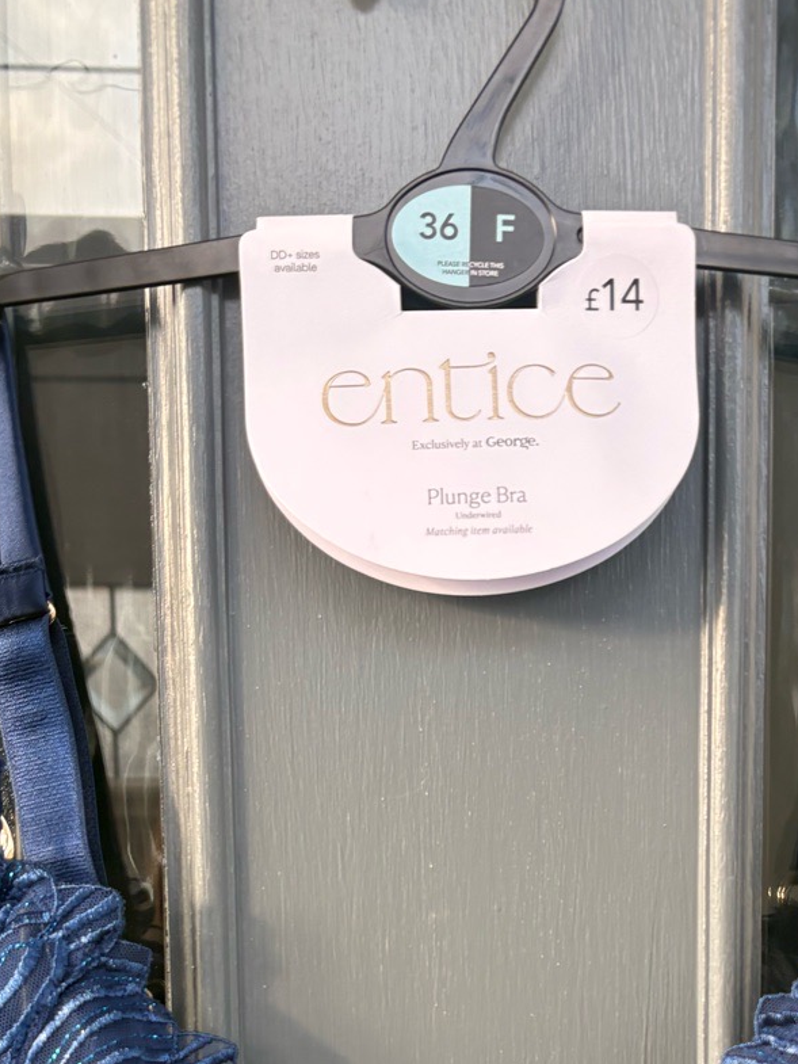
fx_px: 1629
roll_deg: +0.4
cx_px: 526
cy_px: 1003
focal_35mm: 53
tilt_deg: -3.2
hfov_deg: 27.4
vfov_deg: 33.8
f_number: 1.6
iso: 80
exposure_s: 1/121
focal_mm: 5.96
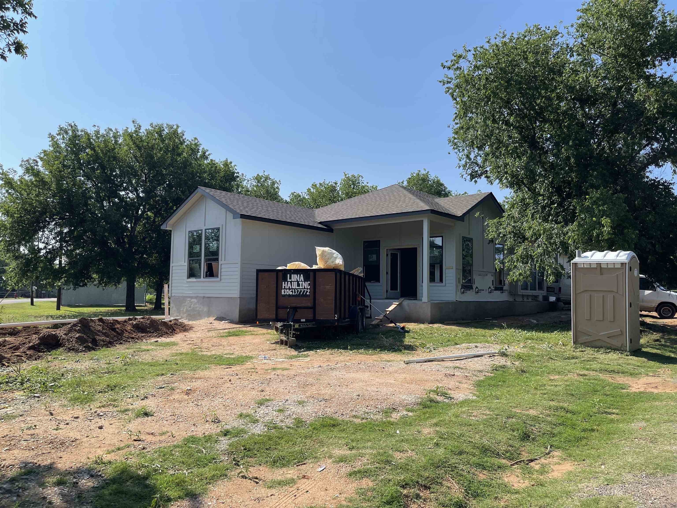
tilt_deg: +3.7
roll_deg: -1.9
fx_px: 508
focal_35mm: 26
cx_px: 338
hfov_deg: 67.3
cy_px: 254
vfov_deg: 53.1
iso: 32
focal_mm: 5.1
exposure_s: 1/3559
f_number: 1.6
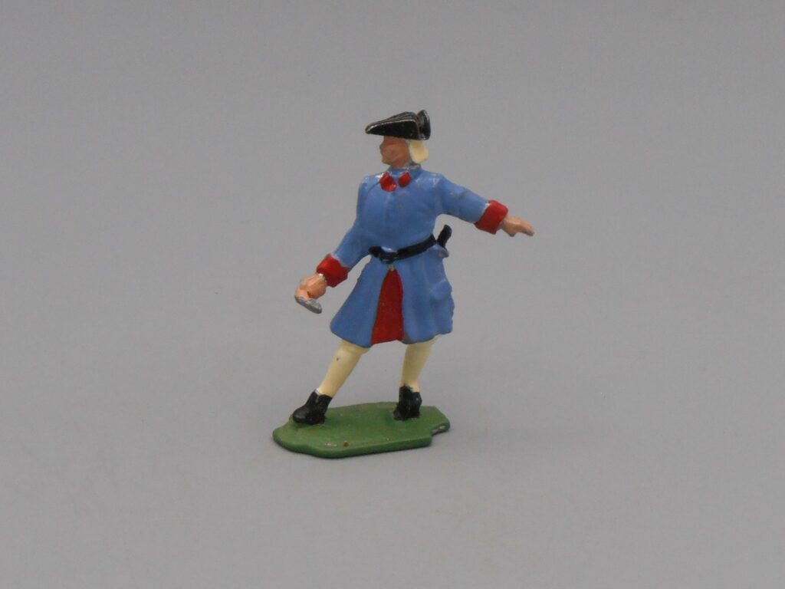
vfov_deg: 14.1
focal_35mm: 105
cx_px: 392
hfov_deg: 18.7
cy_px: 294
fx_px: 2381
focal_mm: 18.8
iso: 250
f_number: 5.1
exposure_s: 1/250
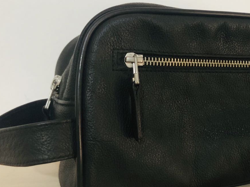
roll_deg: +0.0
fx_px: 332
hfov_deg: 40.4
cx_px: 179
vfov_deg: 31.4
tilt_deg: -2.7
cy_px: 76
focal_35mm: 46
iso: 100
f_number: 1.8
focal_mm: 4
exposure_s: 1/11
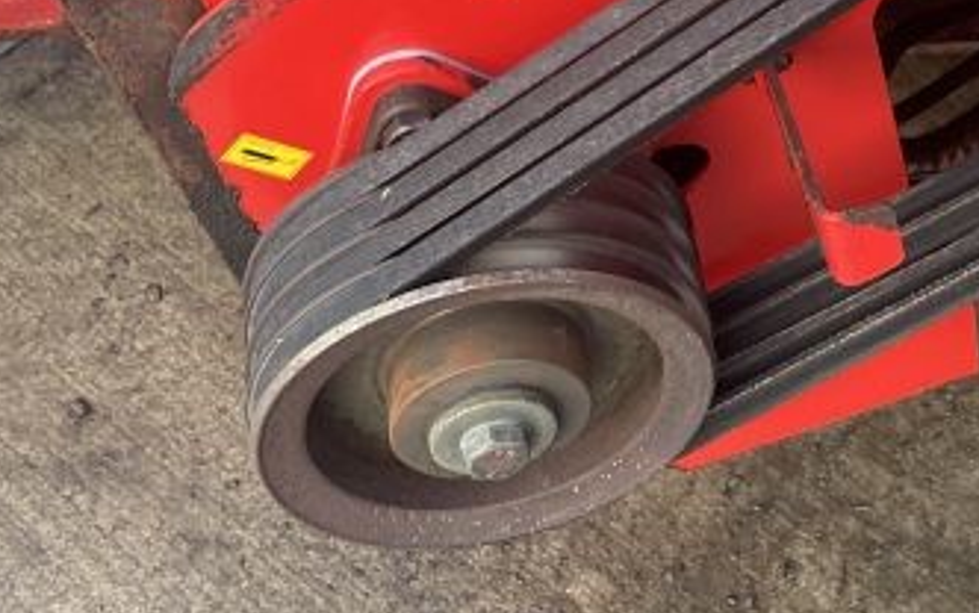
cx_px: 1286
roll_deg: -2.4
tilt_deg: -39.9
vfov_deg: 15.0
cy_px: -189
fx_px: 2216
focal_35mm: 83
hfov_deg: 22.2
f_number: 1.6
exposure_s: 1/121
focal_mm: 4.2
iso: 32
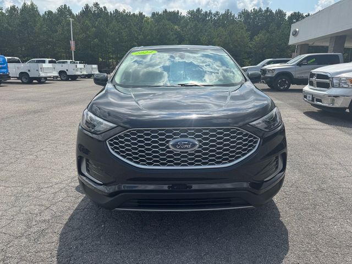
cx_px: 176
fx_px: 244
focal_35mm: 24
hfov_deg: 71.6
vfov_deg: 56.8
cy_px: 132
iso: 80
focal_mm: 6.76
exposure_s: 1/3802
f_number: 1.78
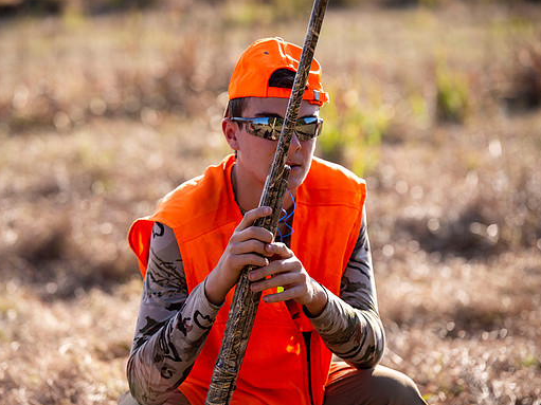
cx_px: 246
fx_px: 2812
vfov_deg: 8.2
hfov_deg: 11.0
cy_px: 202
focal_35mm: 180
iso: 200
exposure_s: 1/1000
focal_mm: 165
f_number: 4
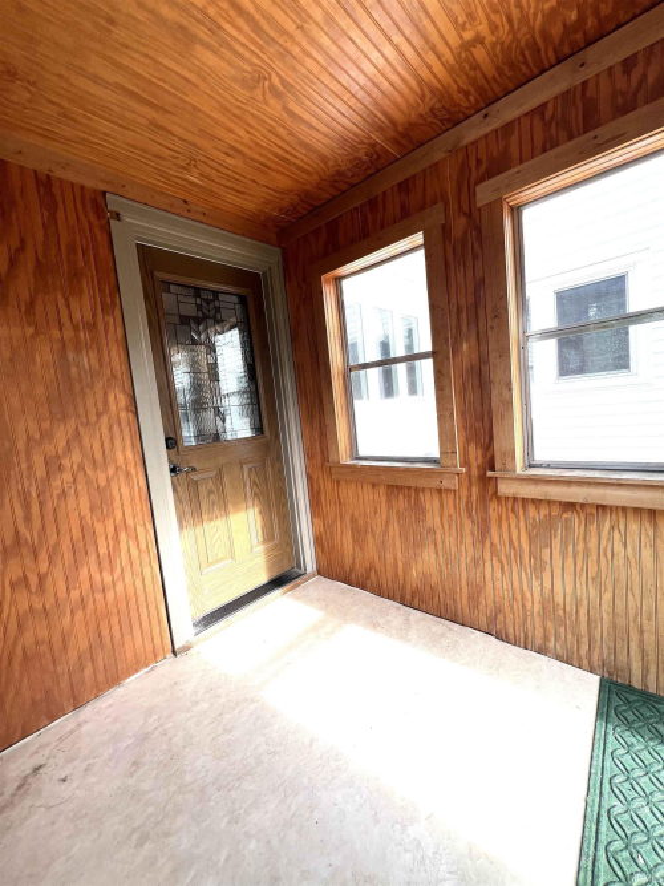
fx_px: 333
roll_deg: +6.4
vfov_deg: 106.2
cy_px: 443
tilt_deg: -4.7
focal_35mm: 13
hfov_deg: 89.9
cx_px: 332
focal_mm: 1.57
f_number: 1.8
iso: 32
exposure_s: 1/101
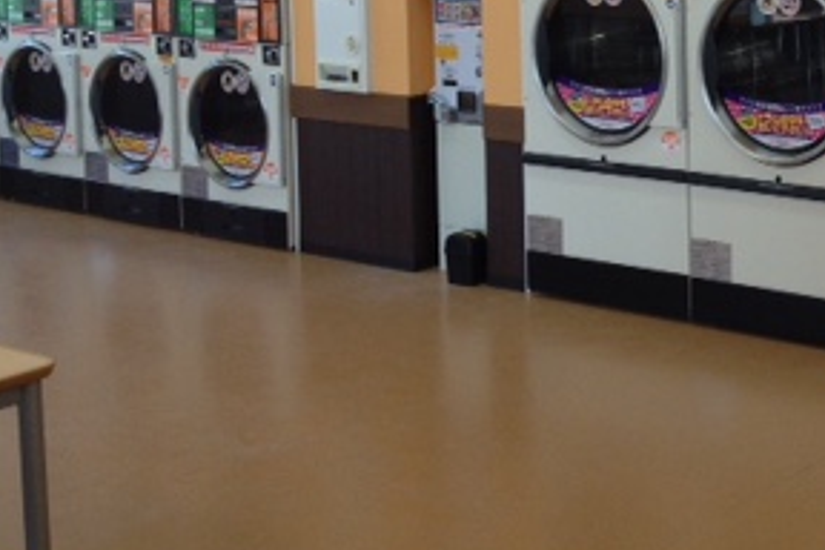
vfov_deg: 16.3
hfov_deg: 24.0
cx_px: 816
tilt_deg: -3.9
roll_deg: +0.3
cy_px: -60
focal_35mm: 81
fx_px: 1856
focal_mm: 4.28
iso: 64
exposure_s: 1/120
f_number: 2.4
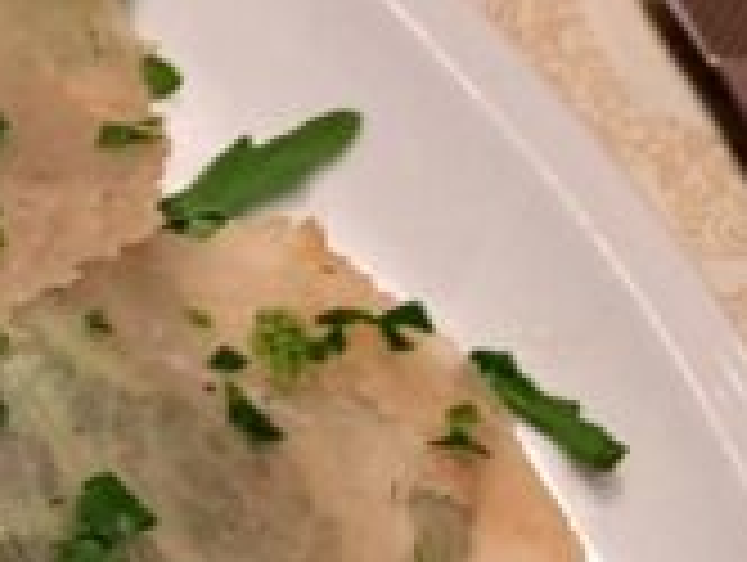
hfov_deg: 10.8
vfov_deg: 9.6
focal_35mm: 148
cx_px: -1170
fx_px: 3198
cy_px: 1003
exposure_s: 1/50
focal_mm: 5.23
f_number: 1.8
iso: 250
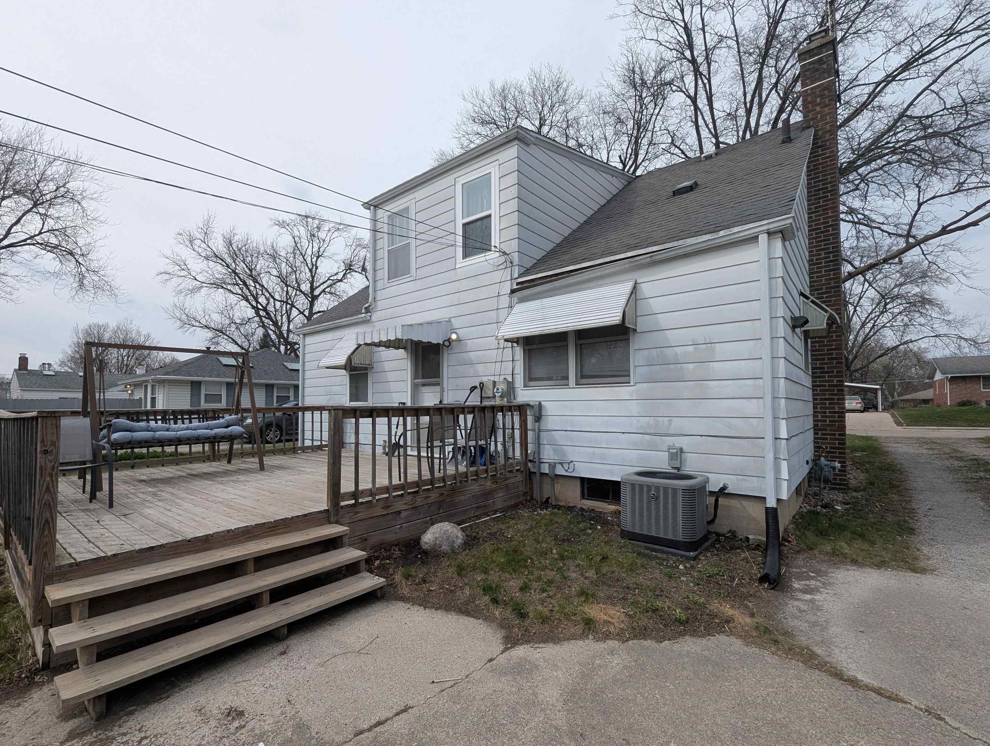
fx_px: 401
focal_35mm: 14
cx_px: 493
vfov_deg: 85.8
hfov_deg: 102.0
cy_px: 391
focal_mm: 1.95
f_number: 2.2
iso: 50
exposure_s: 1/1437
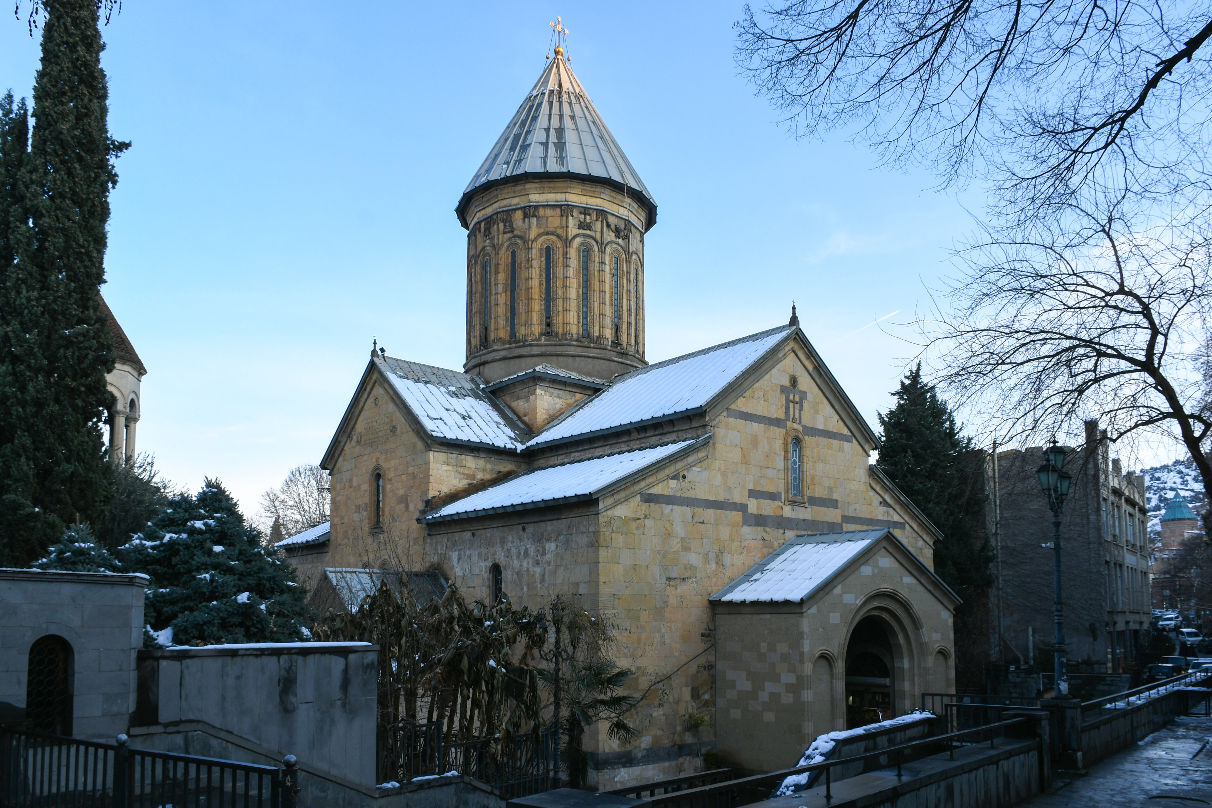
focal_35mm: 27
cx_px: 606
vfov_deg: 47.9
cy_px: 404
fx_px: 909
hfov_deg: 67.4
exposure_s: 1/80
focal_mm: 18
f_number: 9
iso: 100
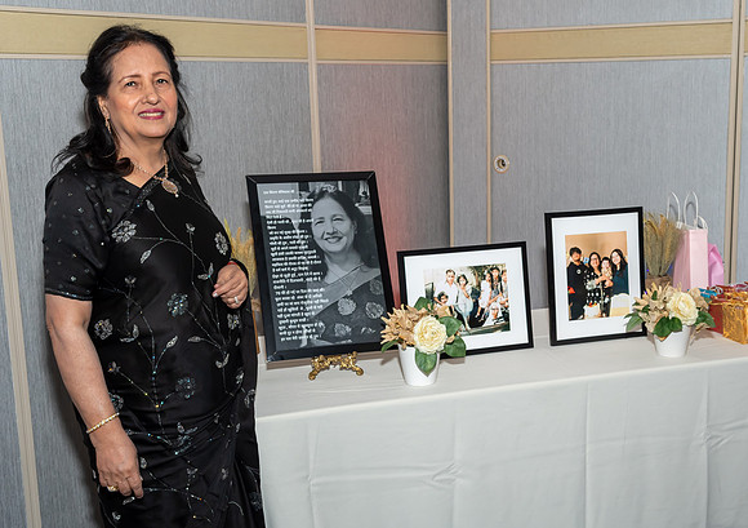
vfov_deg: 29.8
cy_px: 269
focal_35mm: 47
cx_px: 480
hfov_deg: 41.0
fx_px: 990
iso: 500
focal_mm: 24
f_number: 7.1
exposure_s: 1/250
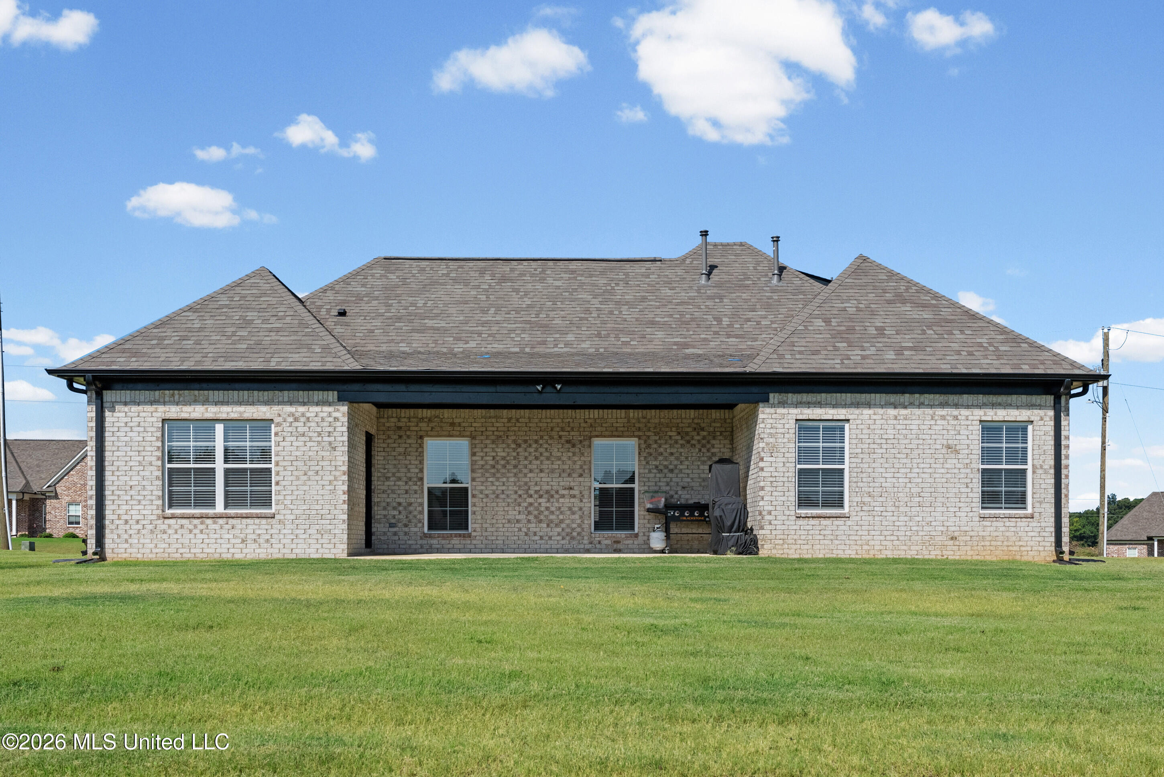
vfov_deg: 41.2
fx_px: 1035
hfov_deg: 58.7
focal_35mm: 32
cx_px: 582
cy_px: 388
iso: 800
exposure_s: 1/1250
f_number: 9
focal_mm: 32
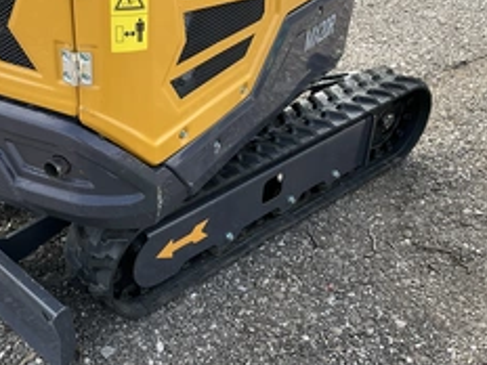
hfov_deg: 38.0
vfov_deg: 29.1
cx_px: 189
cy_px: 191
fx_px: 703
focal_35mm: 50
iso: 25
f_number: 1.8
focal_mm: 3
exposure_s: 1/422
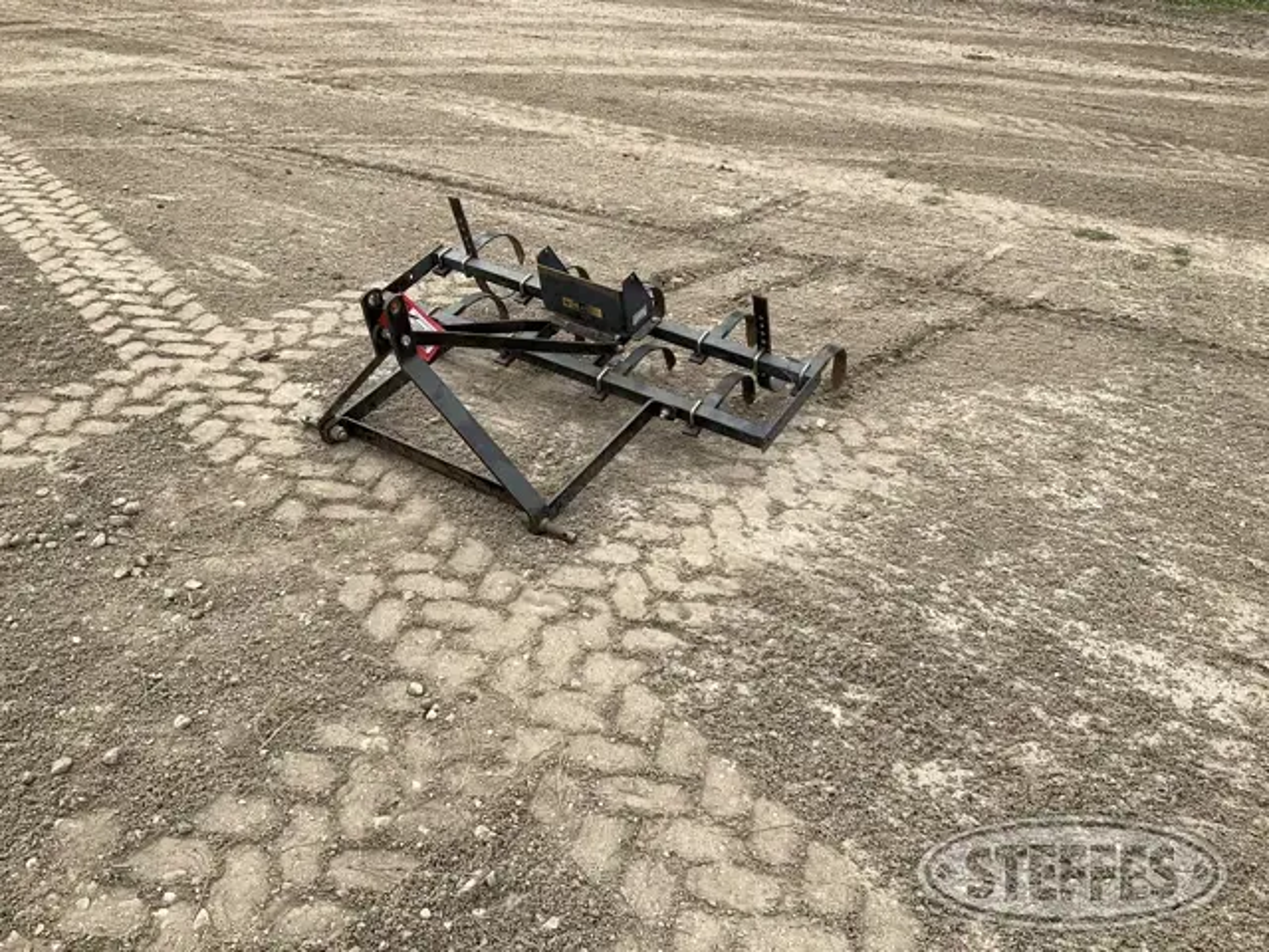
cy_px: 476
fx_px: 1063
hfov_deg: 61.7
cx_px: 634
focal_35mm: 29
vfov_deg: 48.2
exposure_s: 1/482
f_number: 1.8
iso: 25
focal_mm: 3
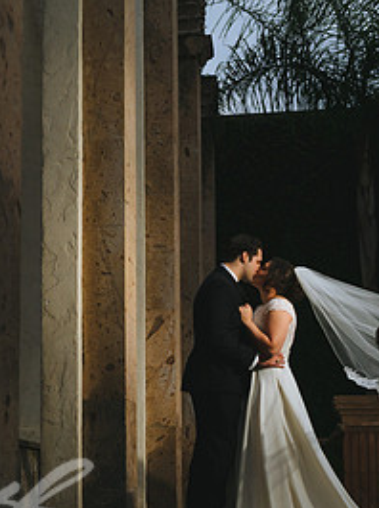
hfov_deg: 18.7
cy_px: 341
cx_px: 13
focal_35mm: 77
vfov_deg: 25.2
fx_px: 1127
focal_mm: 34
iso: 100
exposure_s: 1/200
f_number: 2.8
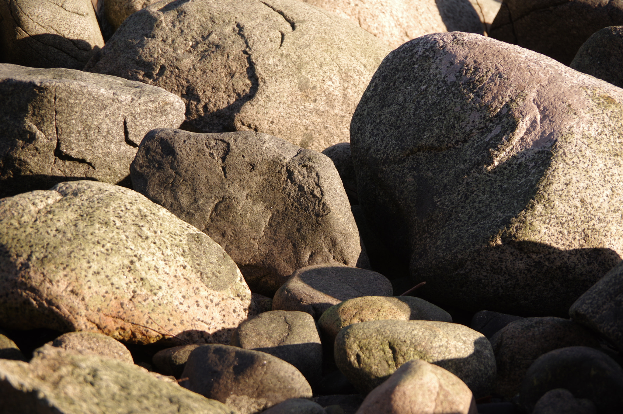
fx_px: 3493
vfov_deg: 6.8
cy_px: 207
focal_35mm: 202
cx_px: 312
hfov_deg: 10.2
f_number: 5.6
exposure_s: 1/200
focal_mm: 135
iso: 100
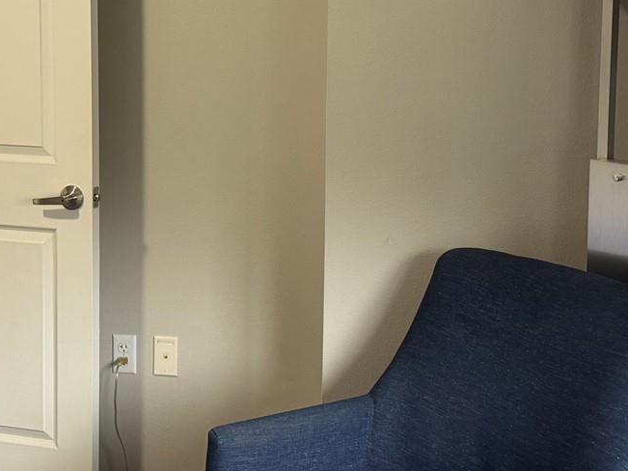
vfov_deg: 24.6
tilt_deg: -5.6
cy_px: 130
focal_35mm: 59
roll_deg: -0.5
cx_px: 343
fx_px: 1070
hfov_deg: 32.7
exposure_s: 1/60
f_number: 1.78
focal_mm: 6.76
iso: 250
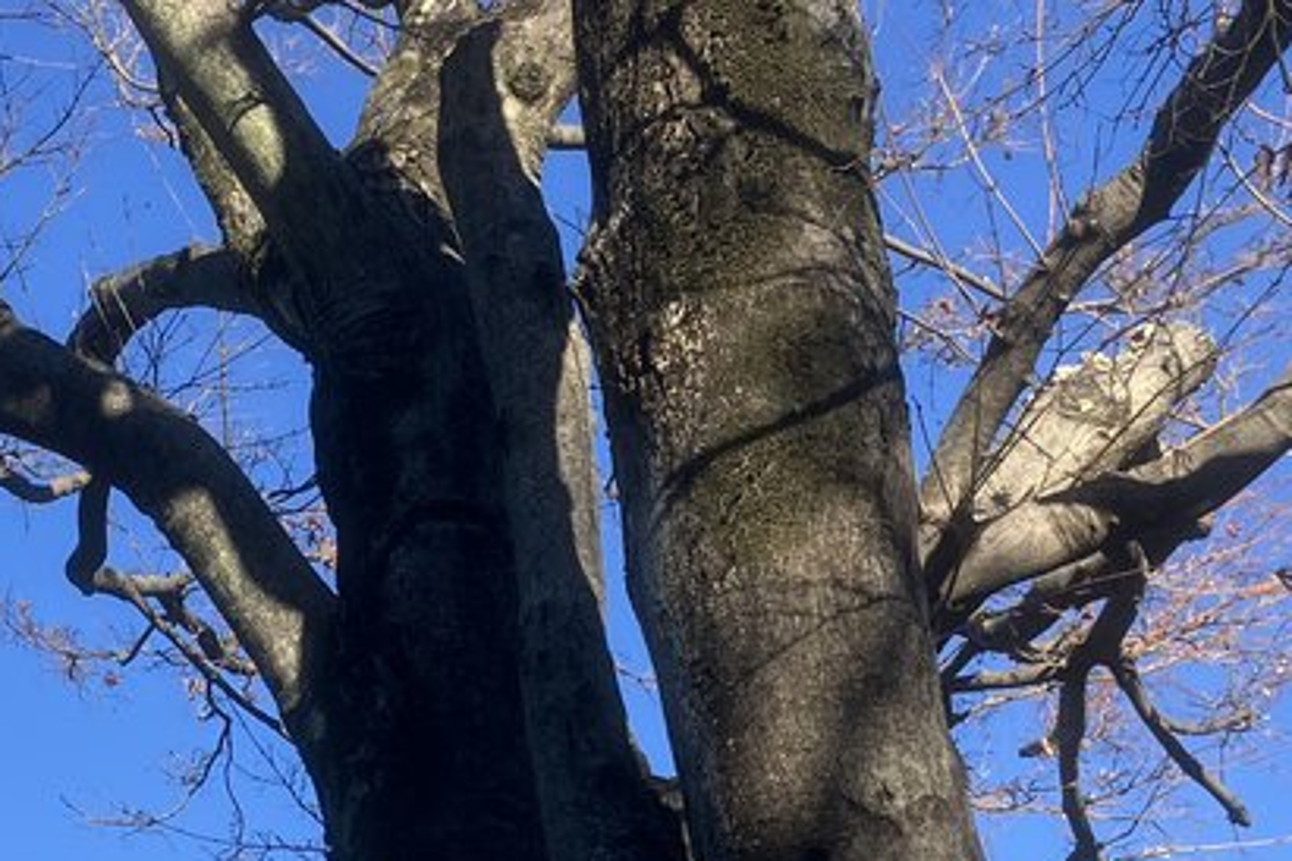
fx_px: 3050
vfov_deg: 16.0
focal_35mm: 85
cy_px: 606
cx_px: 465
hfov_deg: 23.8
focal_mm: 3.99
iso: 32
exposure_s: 1/1104
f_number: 1.8
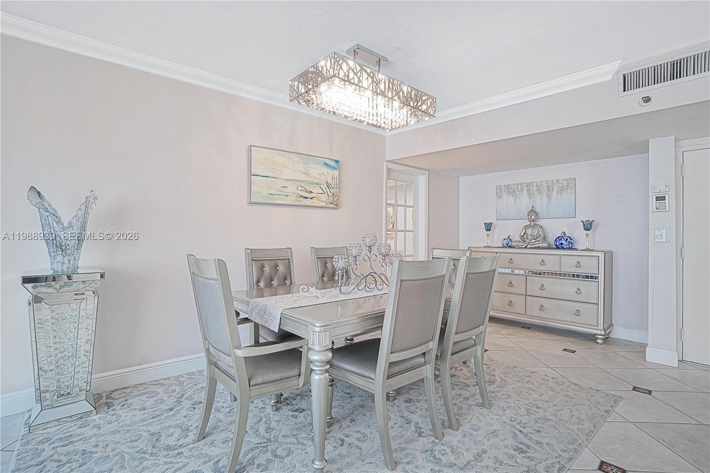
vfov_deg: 72.0
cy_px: 236
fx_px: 325
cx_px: 355
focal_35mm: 16
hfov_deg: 95.0
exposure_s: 1/4
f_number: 7.1
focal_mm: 11
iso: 320
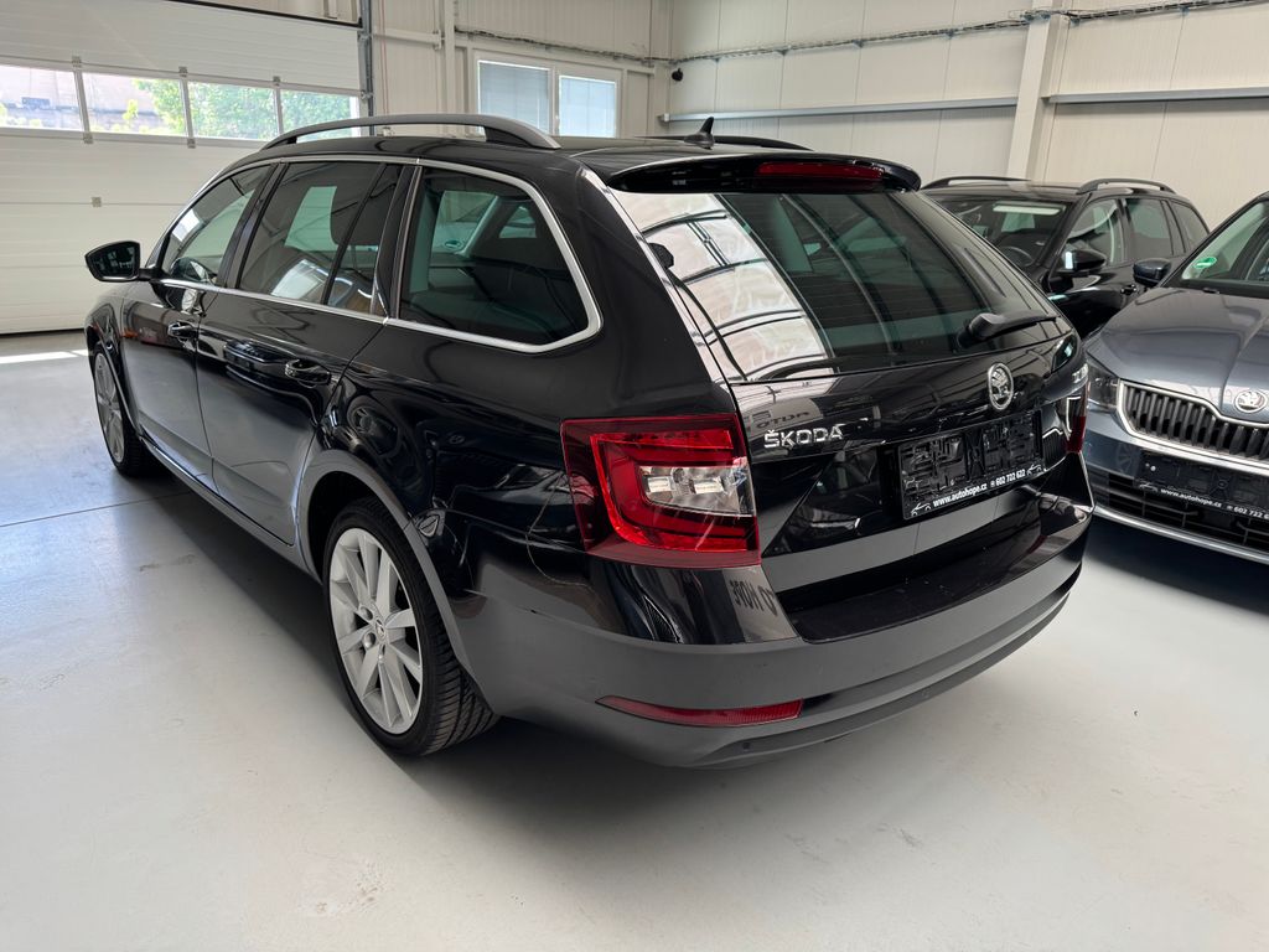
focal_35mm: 24
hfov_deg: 71.6
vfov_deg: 56.8
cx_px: 634
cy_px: 476
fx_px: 880
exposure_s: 1/121
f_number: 1.78
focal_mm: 6.76
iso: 125
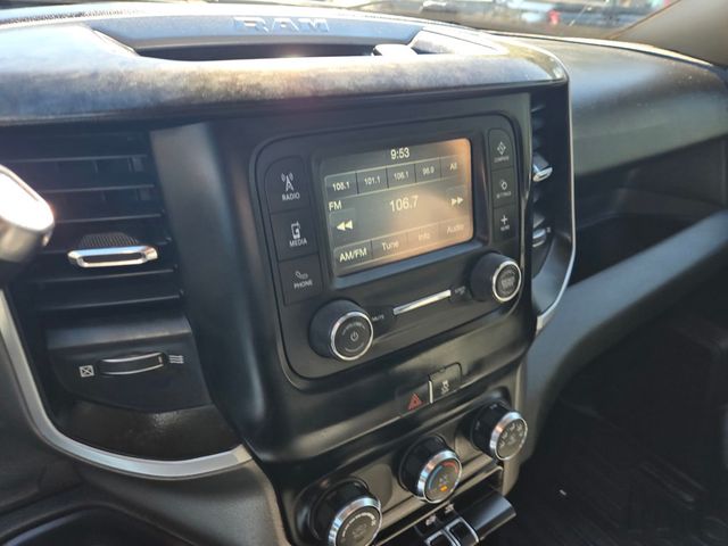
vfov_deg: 58.9
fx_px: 484
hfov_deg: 73.9
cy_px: 273
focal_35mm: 23
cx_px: 364
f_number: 1.8
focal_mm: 5.4
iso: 40
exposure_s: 1/180
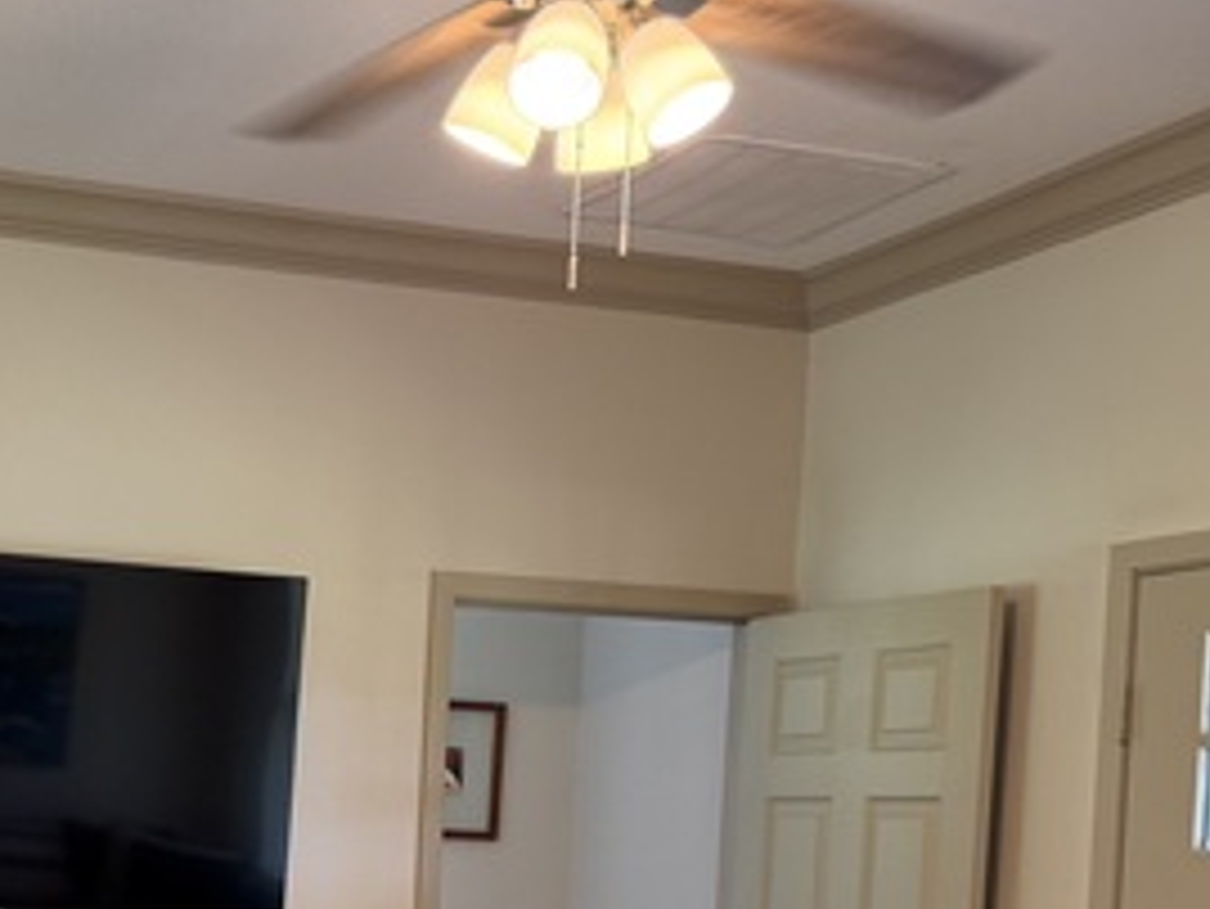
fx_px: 1993
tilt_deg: -3.0
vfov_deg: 24.3
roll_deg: -1.1
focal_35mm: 57
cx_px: 130
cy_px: 945
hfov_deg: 32.2
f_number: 1.78
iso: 200
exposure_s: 1/84
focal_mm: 6.76
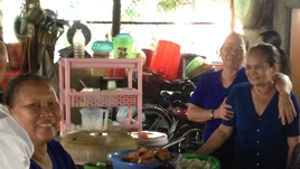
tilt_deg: -11.2
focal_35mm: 91
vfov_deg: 13.3
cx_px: 198
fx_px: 724
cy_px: 130
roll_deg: -1.1
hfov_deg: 23.3
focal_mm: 4.28
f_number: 2.4
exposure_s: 1/20
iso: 320
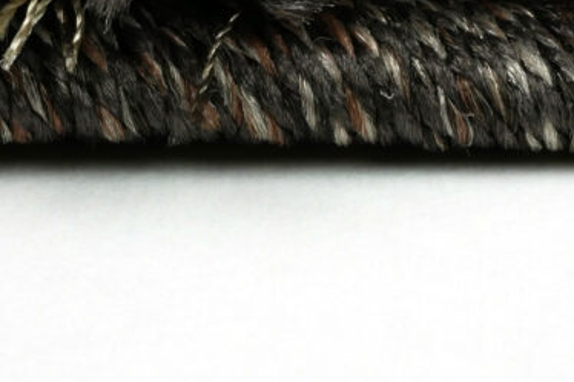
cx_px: 357
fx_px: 2725
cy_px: -64
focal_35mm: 171
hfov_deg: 12.0
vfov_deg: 8.0
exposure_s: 1/30
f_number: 13
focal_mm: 30
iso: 400
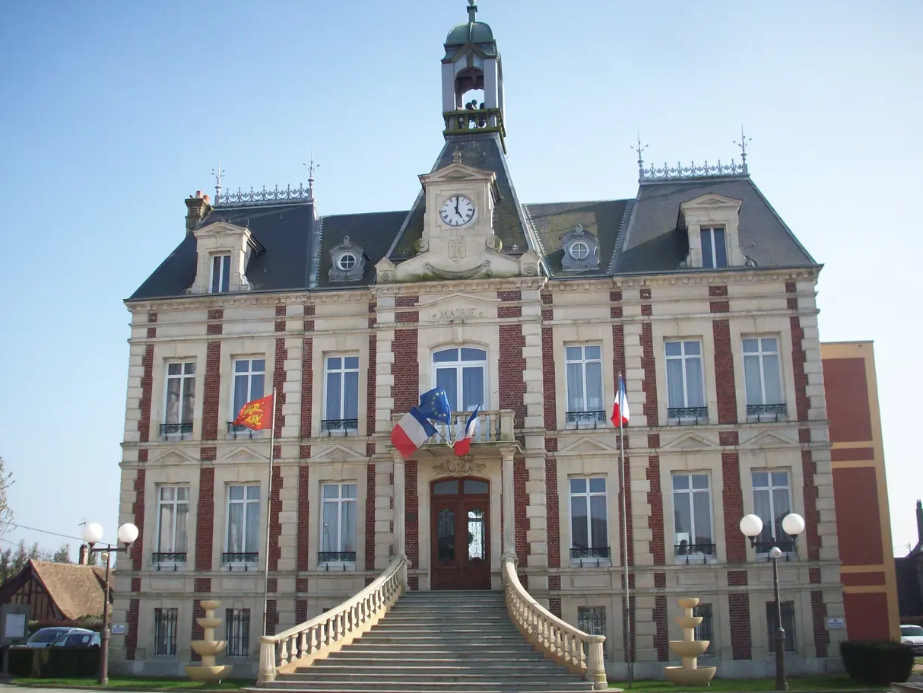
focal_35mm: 39
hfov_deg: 47.8
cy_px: 355
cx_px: 448
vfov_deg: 36.8
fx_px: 1040
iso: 80
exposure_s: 1/207
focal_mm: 6.2
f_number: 5.6
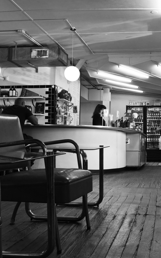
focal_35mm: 44
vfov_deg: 45.3
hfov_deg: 27.6
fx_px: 309
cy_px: 132
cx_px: 160
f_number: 14
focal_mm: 18
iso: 1000
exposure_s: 1/10
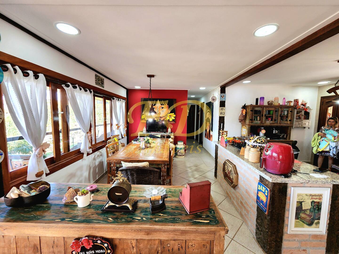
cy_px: 127
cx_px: 170
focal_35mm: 13
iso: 160
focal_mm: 2.2
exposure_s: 1/60.2
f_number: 2.2
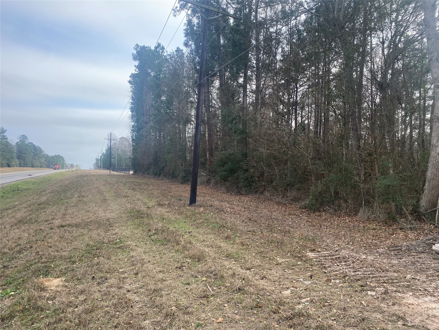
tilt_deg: +2.0
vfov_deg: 53.1
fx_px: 330
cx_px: 220
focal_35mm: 26
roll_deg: -0.1
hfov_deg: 67.3
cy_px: 165
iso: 32
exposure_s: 1/890
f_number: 1.8
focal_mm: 4.25
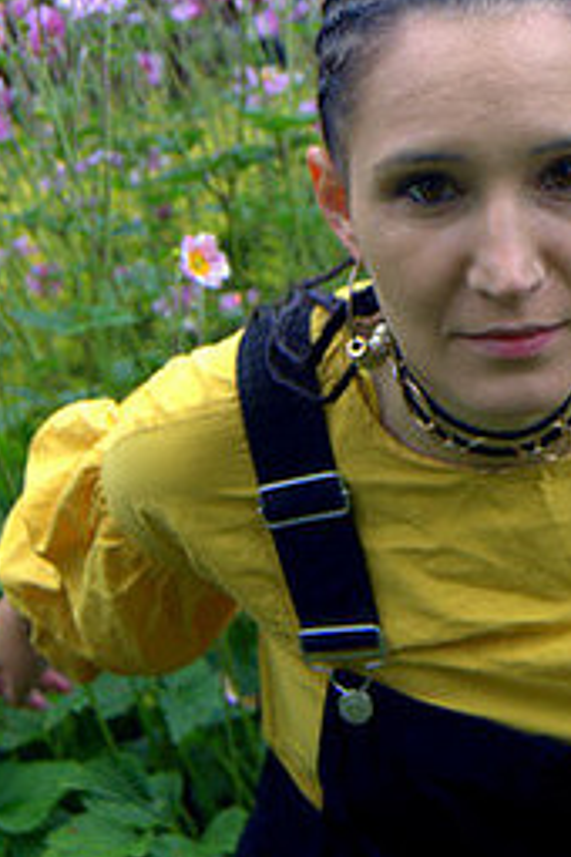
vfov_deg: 19.1
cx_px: 482
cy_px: 185
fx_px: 2522
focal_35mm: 106
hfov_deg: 12.8
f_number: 5
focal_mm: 40
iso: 100
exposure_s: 1/160
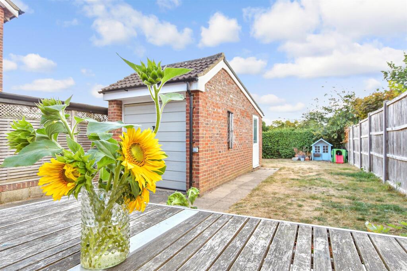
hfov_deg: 90.0
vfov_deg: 67.4
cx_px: 204
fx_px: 204
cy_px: 136
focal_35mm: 18
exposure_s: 1/50
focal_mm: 12
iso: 320
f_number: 8
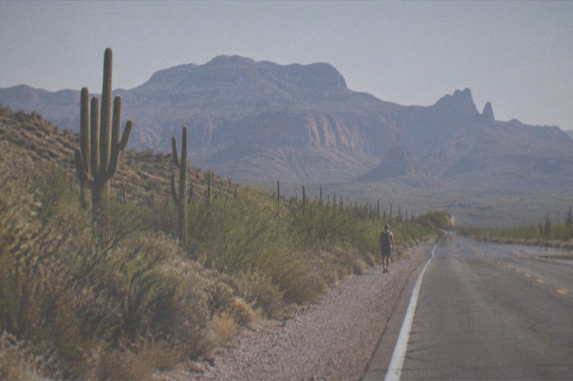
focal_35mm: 70
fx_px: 1114
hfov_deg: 28.9
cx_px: 286
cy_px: 190
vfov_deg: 19.4
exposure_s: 1/800
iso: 200
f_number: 4
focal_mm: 70
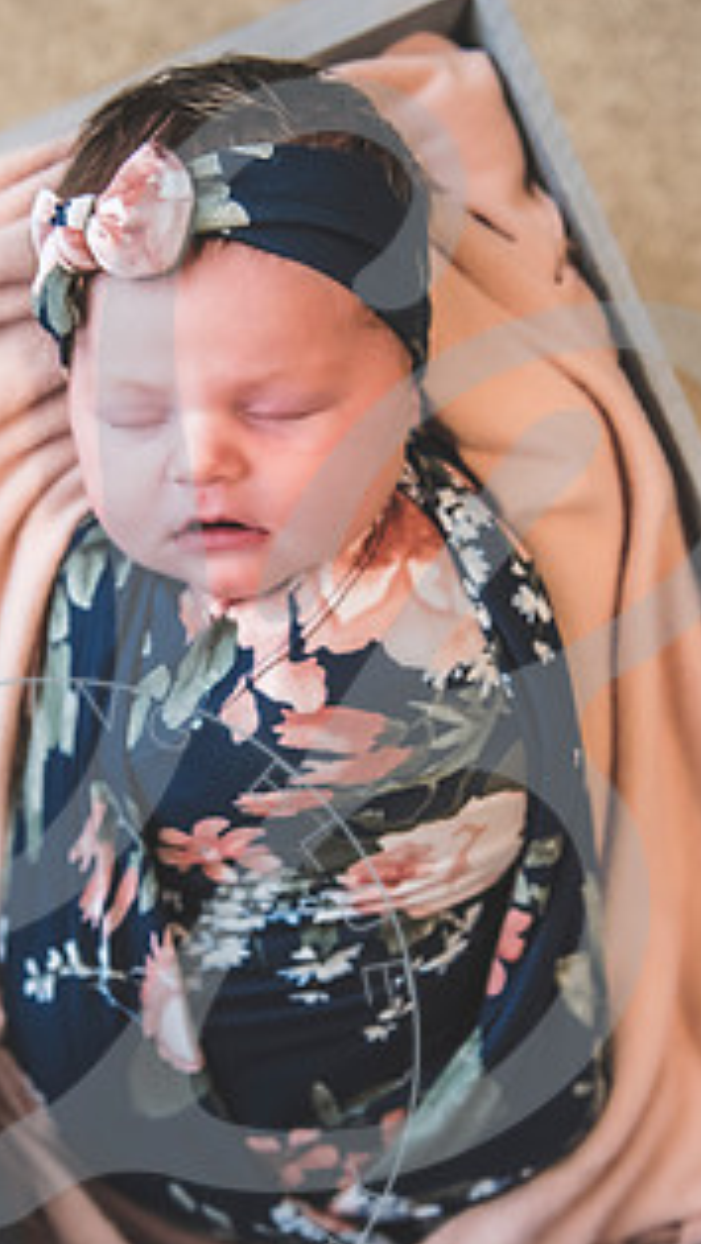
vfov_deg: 36.5
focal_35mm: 57
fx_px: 1881
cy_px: 745
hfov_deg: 21.0
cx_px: 230
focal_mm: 38
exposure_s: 1/160
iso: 2500
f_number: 2.8
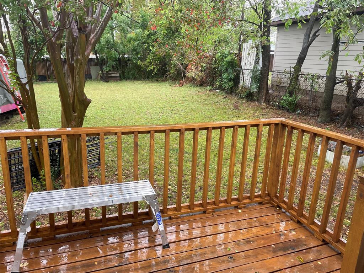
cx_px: 182
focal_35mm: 26
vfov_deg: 53.1
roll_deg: -1.1
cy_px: 136
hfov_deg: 67.3
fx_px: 273
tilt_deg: -14.8
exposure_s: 1/118
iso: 125
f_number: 1.6
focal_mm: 4.2
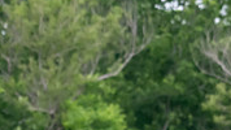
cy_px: 242
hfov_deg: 1.6
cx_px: 73
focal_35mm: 1380
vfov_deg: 0.9
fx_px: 8450
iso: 2200
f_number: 5.6
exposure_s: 1/2000
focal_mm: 270
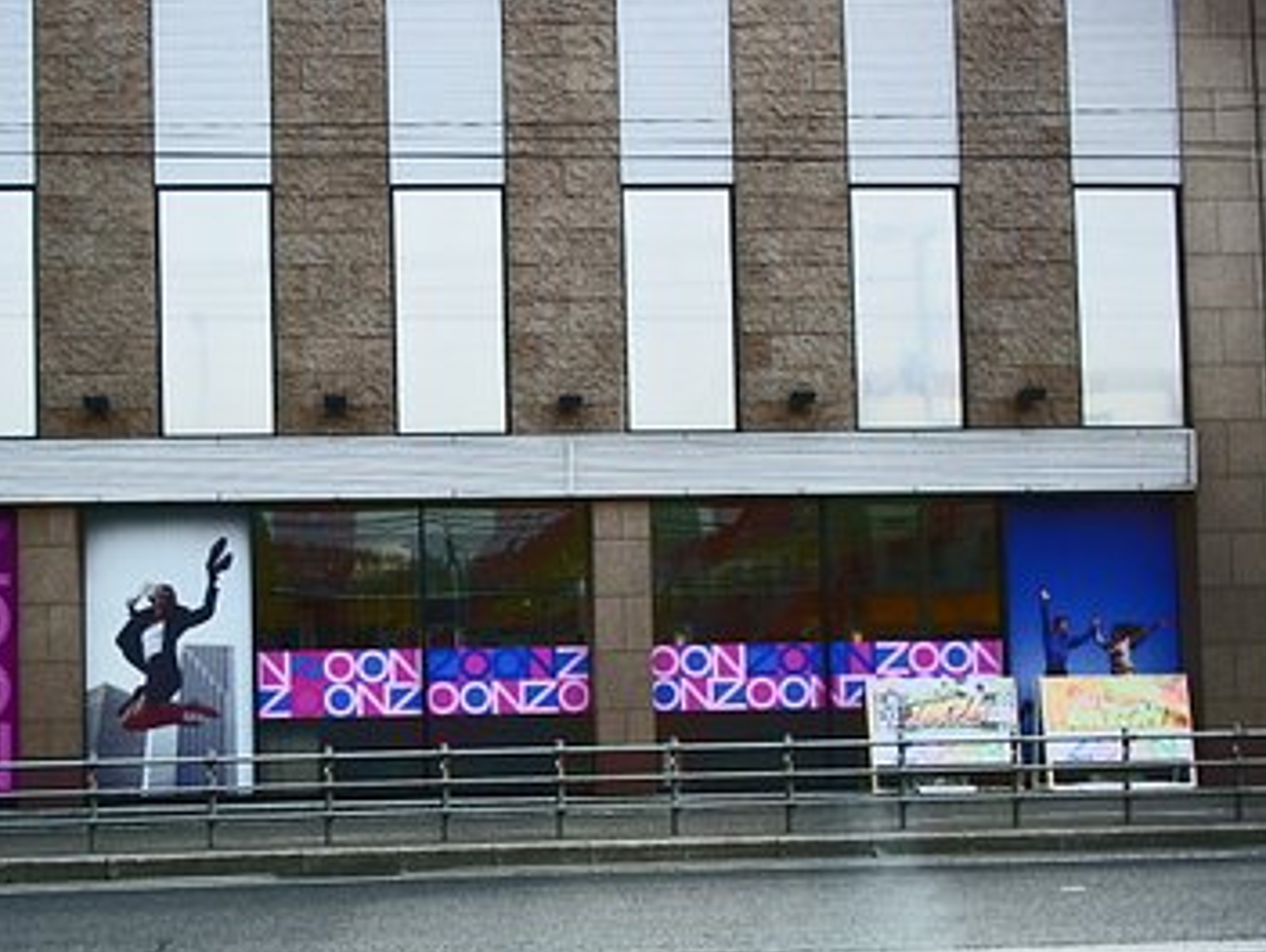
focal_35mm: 51
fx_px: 1867
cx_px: 444
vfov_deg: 28.4
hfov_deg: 37.1
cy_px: 627
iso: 80
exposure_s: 1/250
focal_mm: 5.8
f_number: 4.3
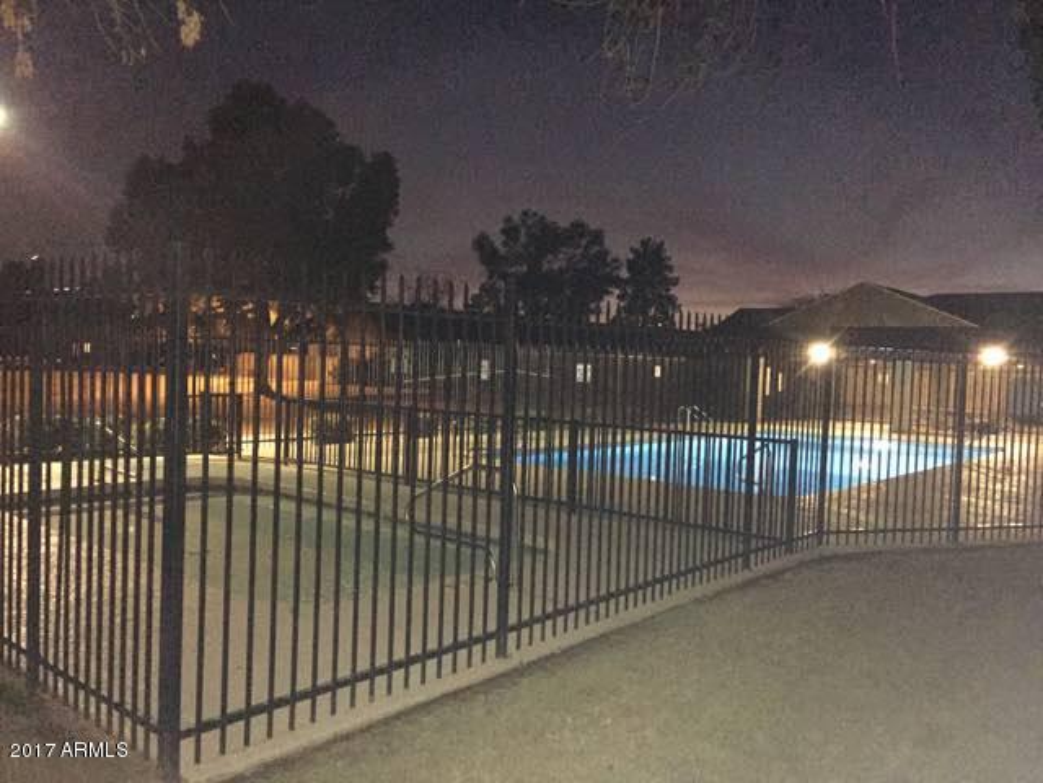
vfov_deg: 48.2
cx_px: 522
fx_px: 874
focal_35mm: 29
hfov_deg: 61.7
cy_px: 392
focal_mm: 4.15
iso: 1600
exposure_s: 1/16
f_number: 2.2
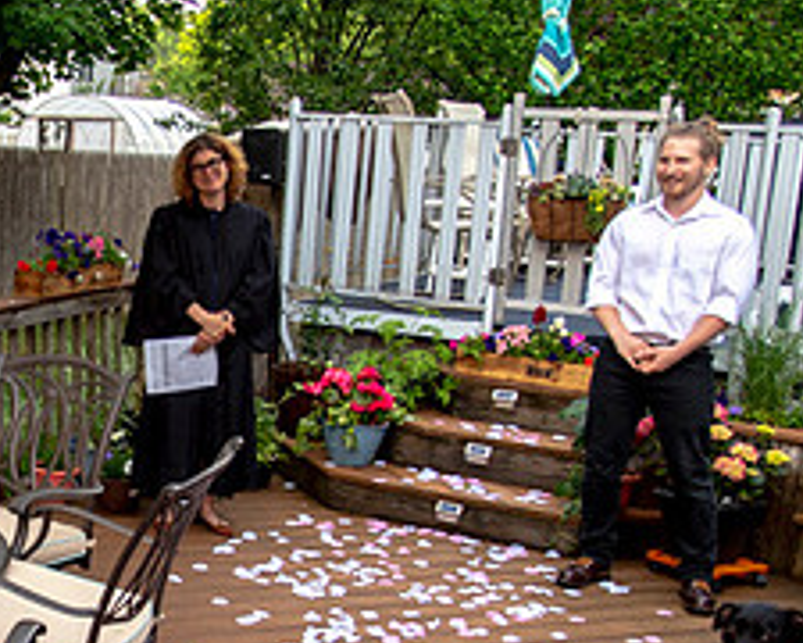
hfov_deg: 29.4
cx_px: -71
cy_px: 473
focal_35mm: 58
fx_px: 1378
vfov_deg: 25.9
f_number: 4
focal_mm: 24
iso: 100
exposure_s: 1/200
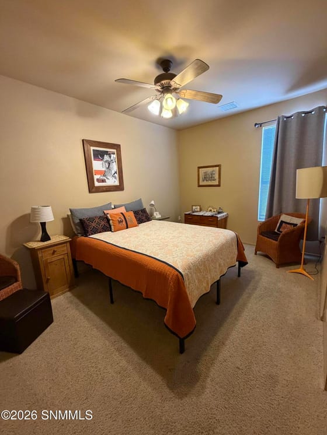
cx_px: 164
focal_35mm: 14
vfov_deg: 102.0
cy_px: 218
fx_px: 176
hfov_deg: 85.7
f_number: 2.2
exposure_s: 1/60
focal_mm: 2.22
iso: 500
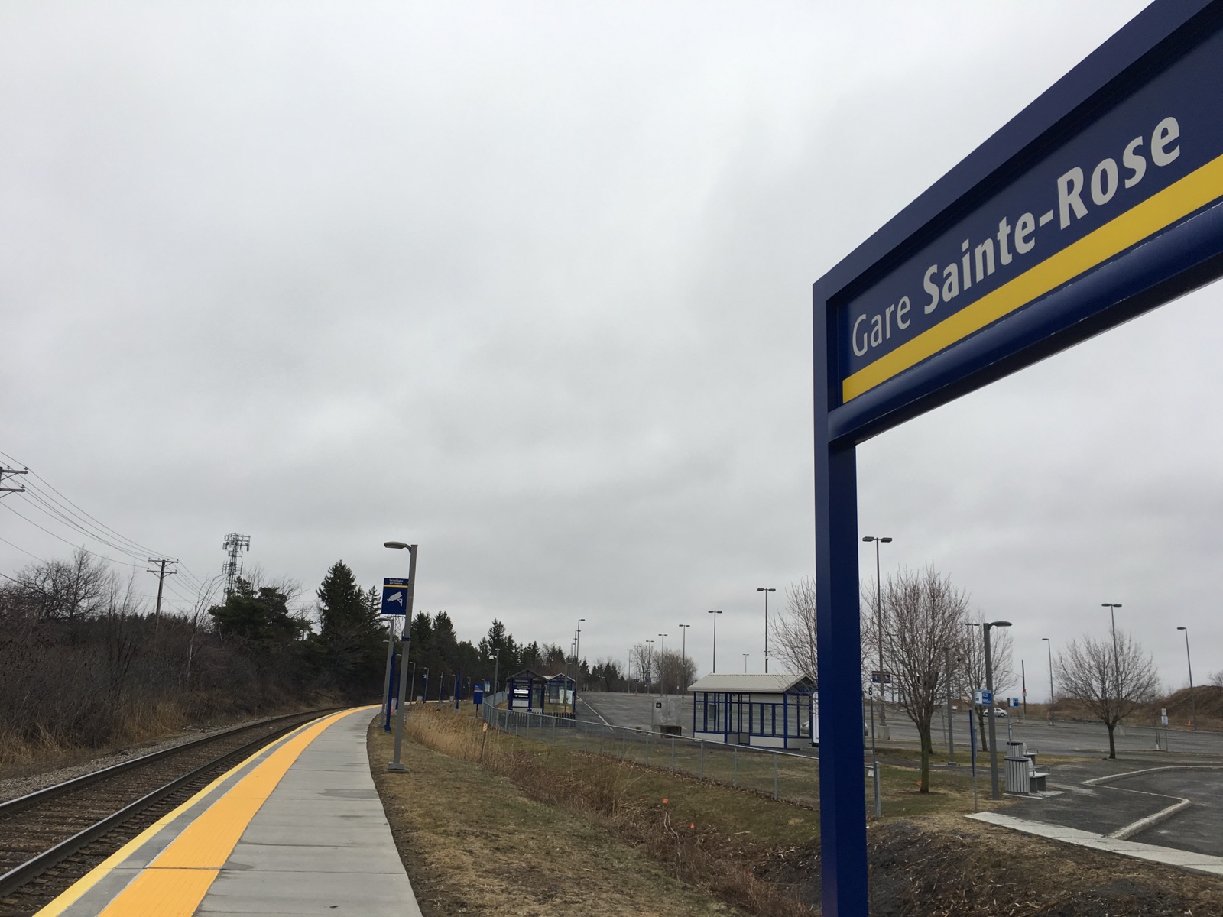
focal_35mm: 29
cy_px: 458
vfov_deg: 48.2
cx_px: 612
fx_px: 1025
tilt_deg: +13.1
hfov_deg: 61.7
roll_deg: -1.1
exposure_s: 1/126
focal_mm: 4.15
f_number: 2.2
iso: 25
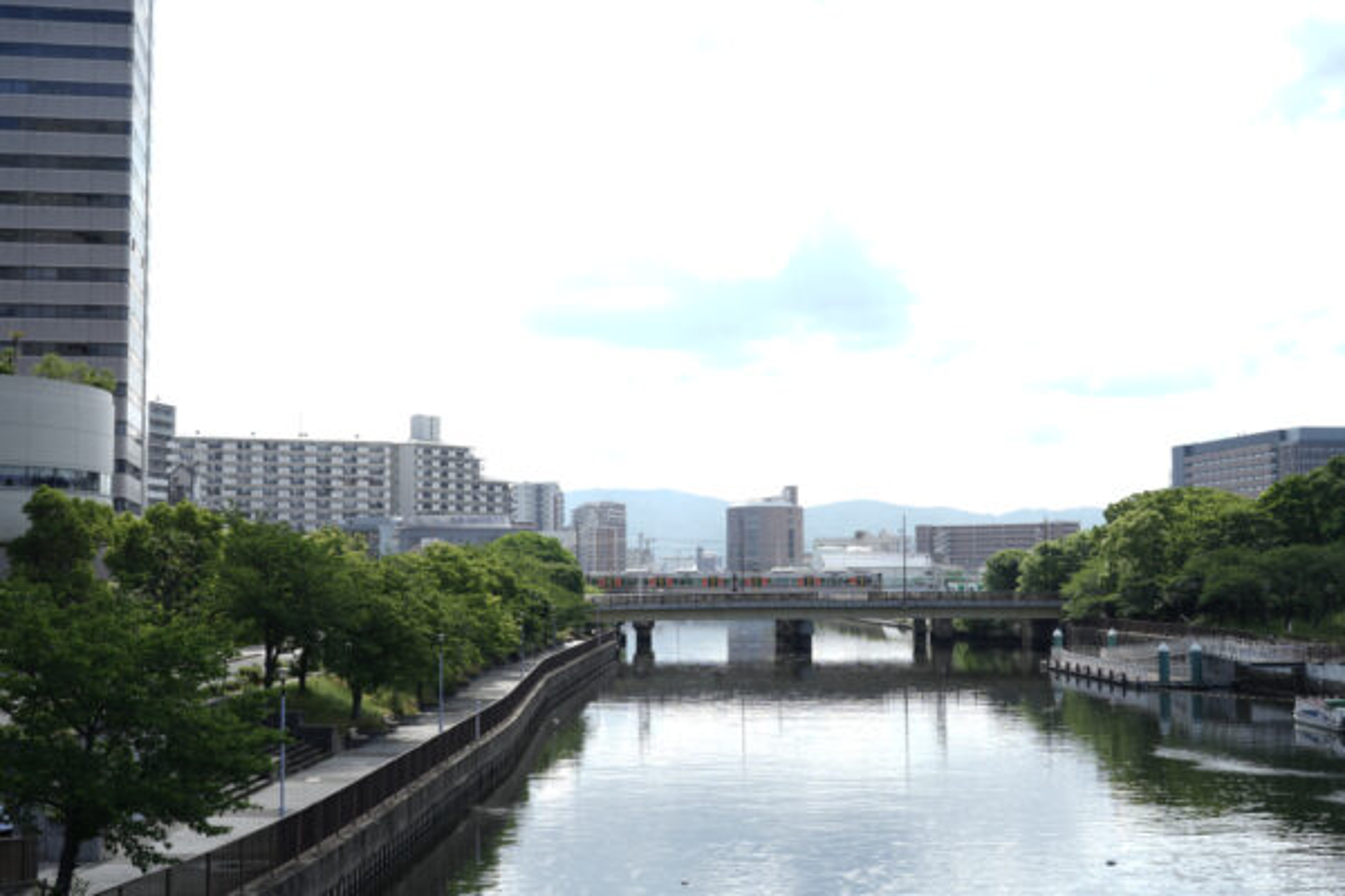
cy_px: 448
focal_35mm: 50
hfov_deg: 39.6
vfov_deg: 27.0
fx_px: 1868
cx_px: 672
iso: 80
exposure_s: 1/125
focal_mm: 50
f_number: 7.1
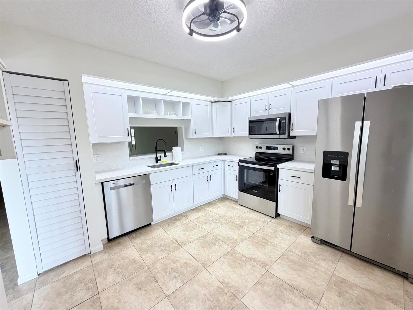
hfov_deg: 102.1
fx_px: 167
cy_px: 155
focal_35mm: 14
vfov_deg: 85.7
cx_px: 206
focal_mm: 2.22
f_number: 2.2
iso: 200
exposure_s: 1/120
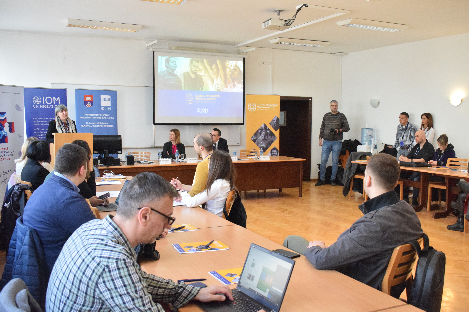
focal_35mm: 36
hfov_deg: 53.1
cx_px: 234
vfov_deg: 36.9
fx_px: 469
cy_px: 156
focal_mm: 24
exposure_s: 1/320
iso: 6400
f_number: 5.6
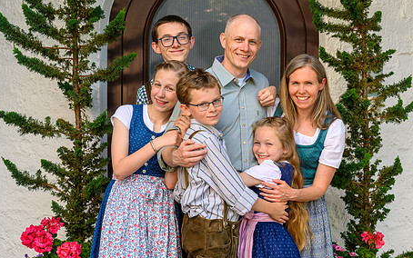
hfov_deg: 22.7
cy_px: 124
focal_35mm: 91
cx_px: 256
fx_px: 1025
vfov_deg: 14.4
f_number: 7.1
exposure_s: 1/125
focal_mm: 70
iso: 400
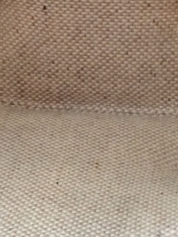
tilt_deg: -31.0
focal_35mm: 112
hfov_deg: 13.2
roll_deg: +1.6
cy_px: 127
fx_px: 768
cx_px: 40
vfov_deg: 17.6
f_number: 2.2
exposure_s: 1/33
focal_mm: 4.15
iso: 250
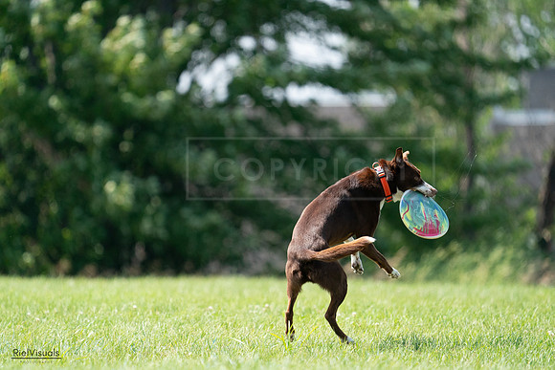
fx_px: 7031
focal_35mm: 456
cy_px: 185
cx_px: 278
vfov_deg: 3.0
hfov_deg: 4.5
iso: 2500
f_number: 6.3
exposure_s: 1/4000
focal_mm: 456
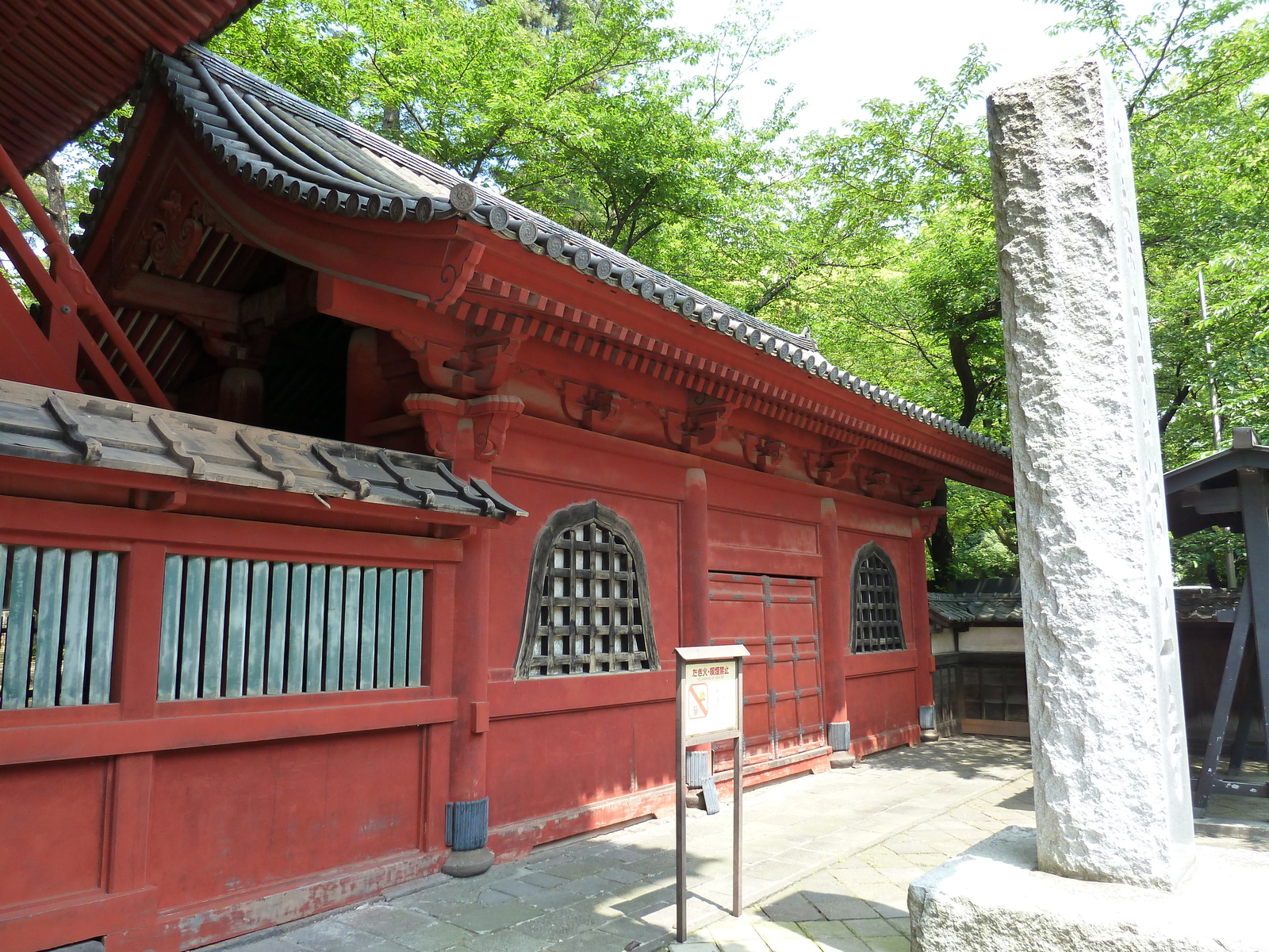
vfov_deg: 54.9
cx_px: 634
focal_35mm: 25
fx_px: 916
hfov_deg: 69.4
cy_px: 476
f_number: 3.5
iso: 125
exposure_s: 1/100
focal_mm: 4.1
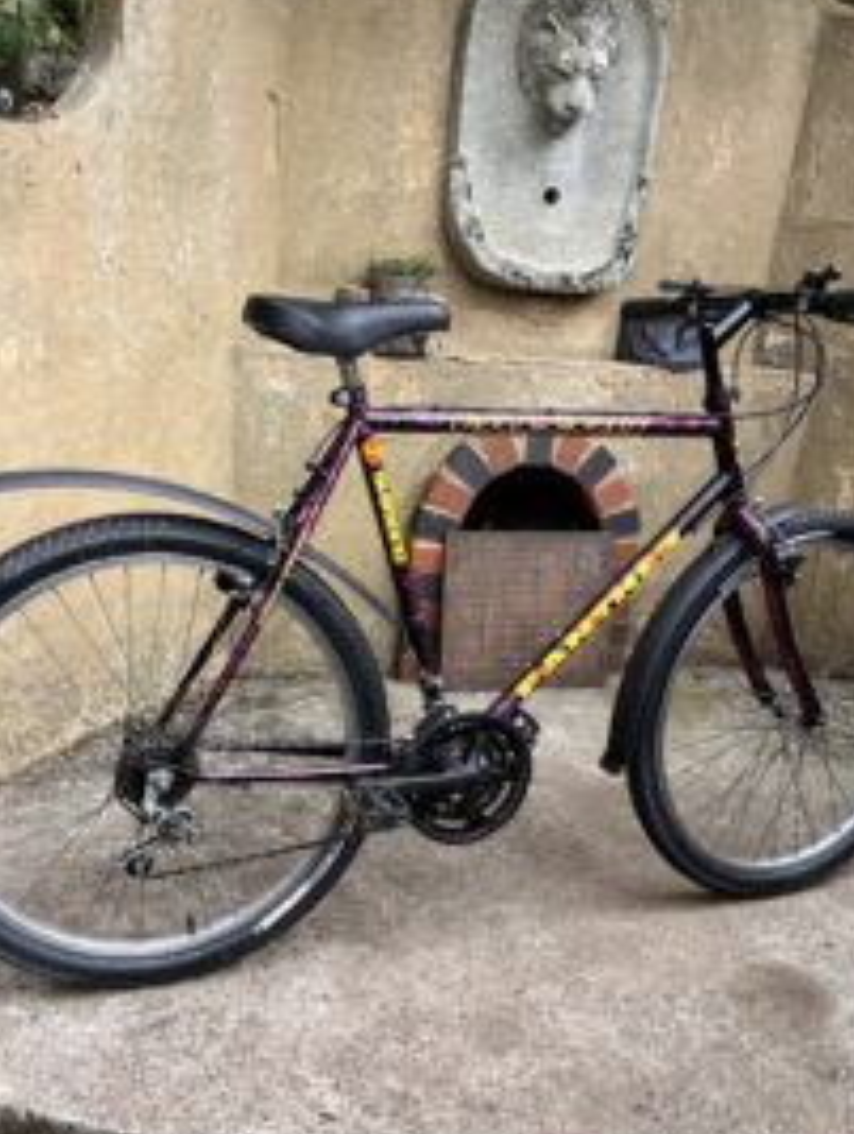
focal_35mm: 35
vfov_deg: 52.0
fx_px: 1149
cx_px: 429
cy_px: 705
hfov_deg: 40.8
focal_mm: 5.1
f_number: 1.6
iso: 50
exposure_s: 1/639
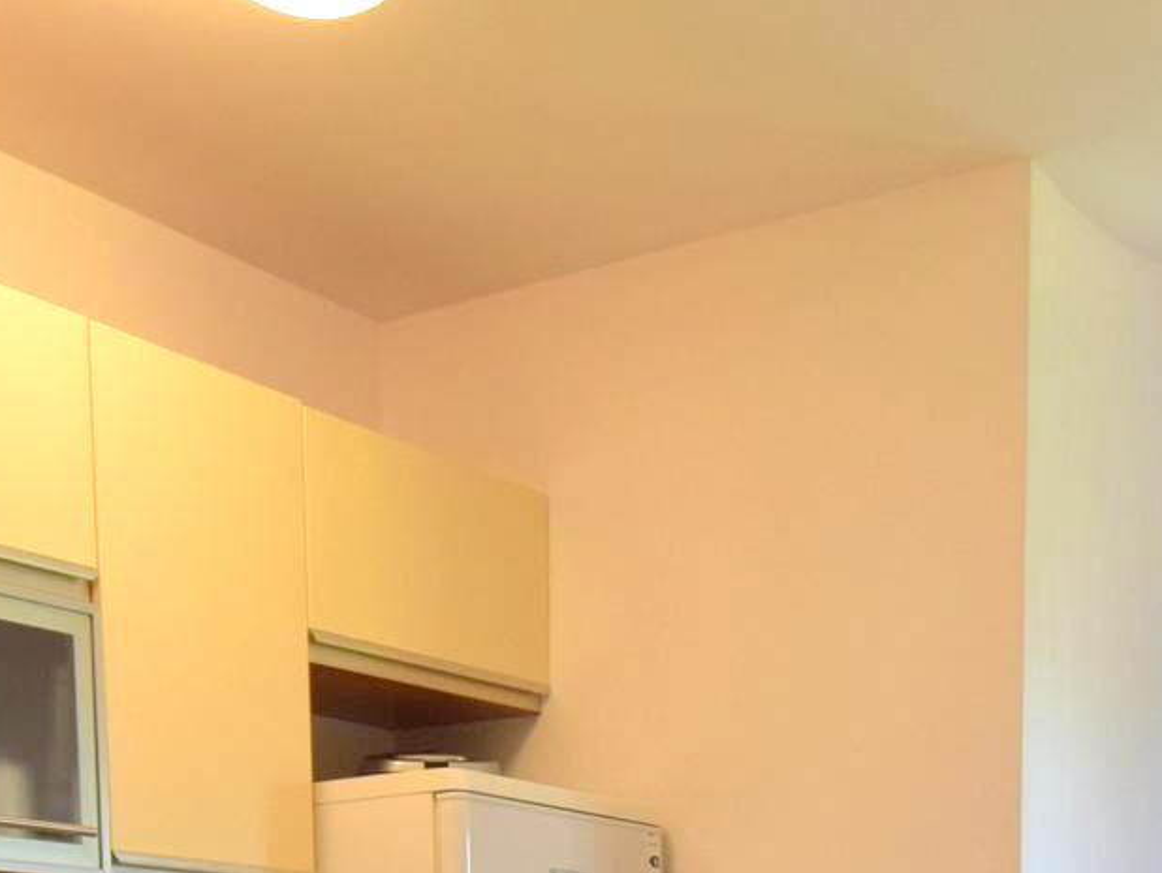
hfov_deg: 34.3
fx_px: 1881
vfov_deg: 22.3
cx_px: 669
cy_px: 1249
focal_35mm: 56
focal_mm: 10
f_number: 5.6
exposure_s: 1/125
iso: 400
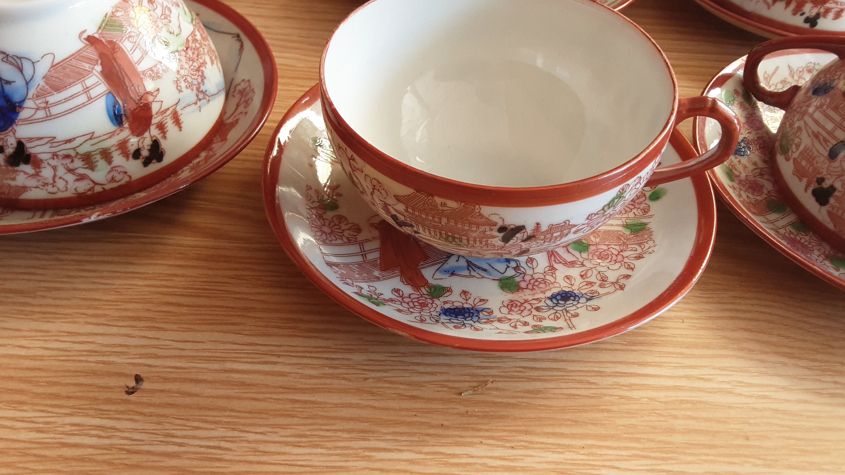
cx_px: 424
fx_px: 695
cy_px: 285
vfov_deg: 37.6
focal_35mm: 31
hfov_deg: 62.6
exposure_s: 1/100
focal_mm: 2.9
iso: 64
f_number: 1.9
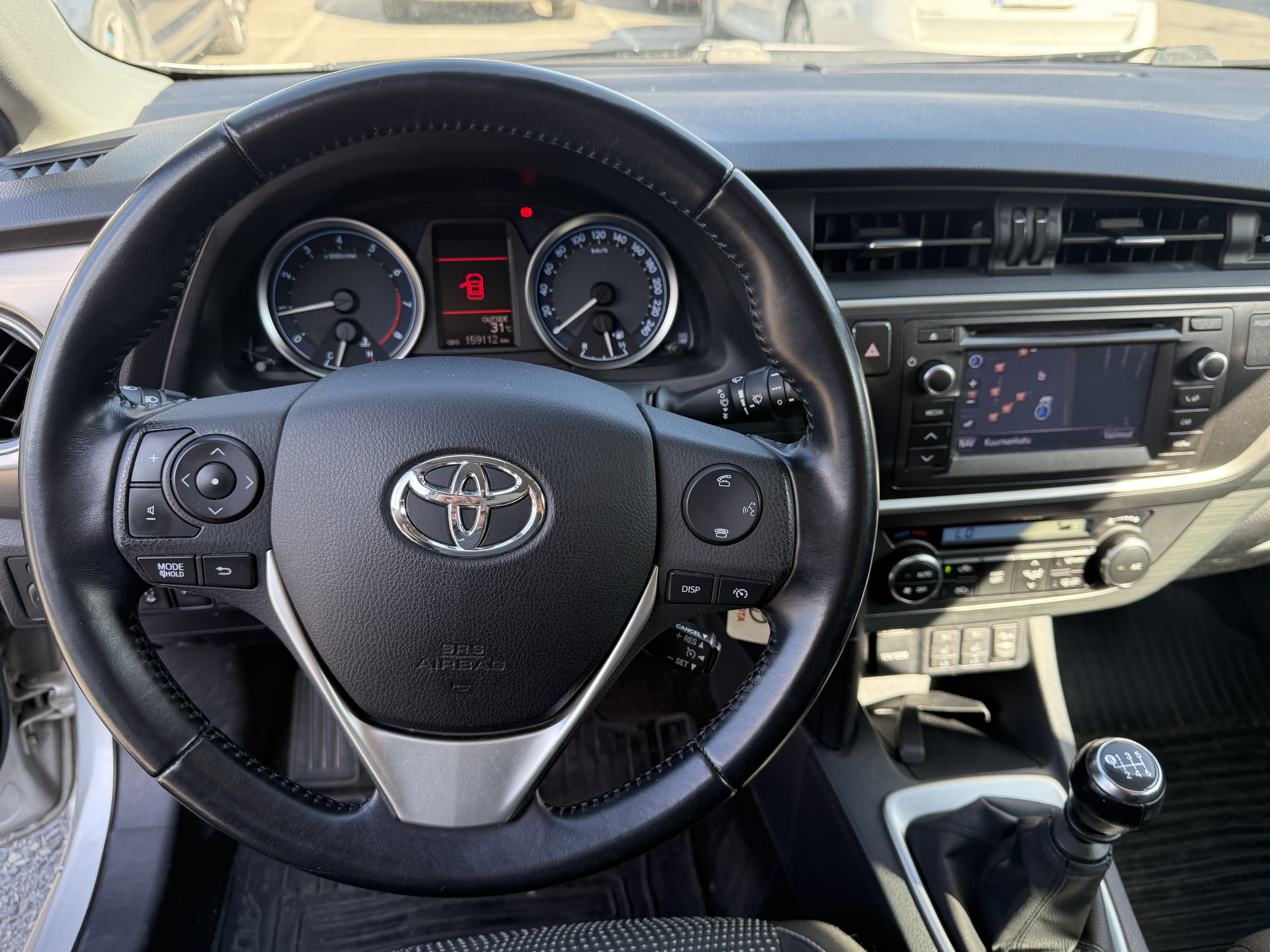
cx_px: 645
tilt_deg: -31.8
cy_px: 468
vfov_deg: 54.9
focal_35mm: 25
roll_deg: -1.6
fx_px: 917
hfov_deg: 69.4
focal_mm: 6.76
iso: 125
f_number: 1.78
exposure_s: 1/230
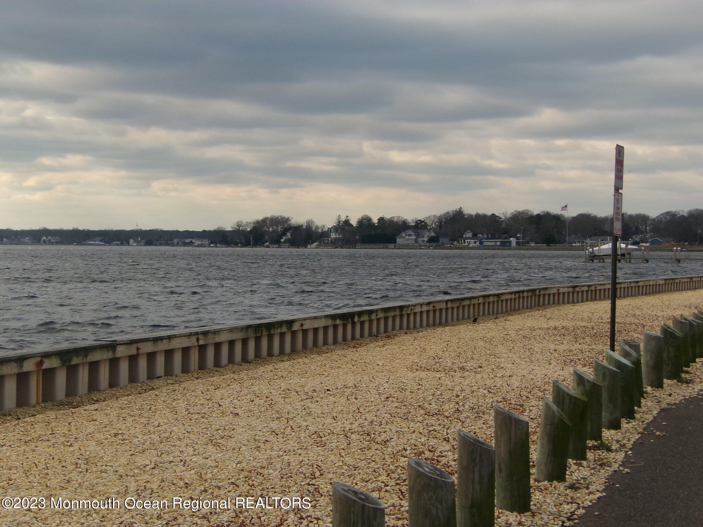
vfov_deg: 16.4
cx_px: 352
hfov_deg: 21.8
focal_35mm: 90
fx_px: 1828
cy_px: 264
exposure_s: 1/170
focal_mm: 15.9
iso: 100
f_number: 10.34
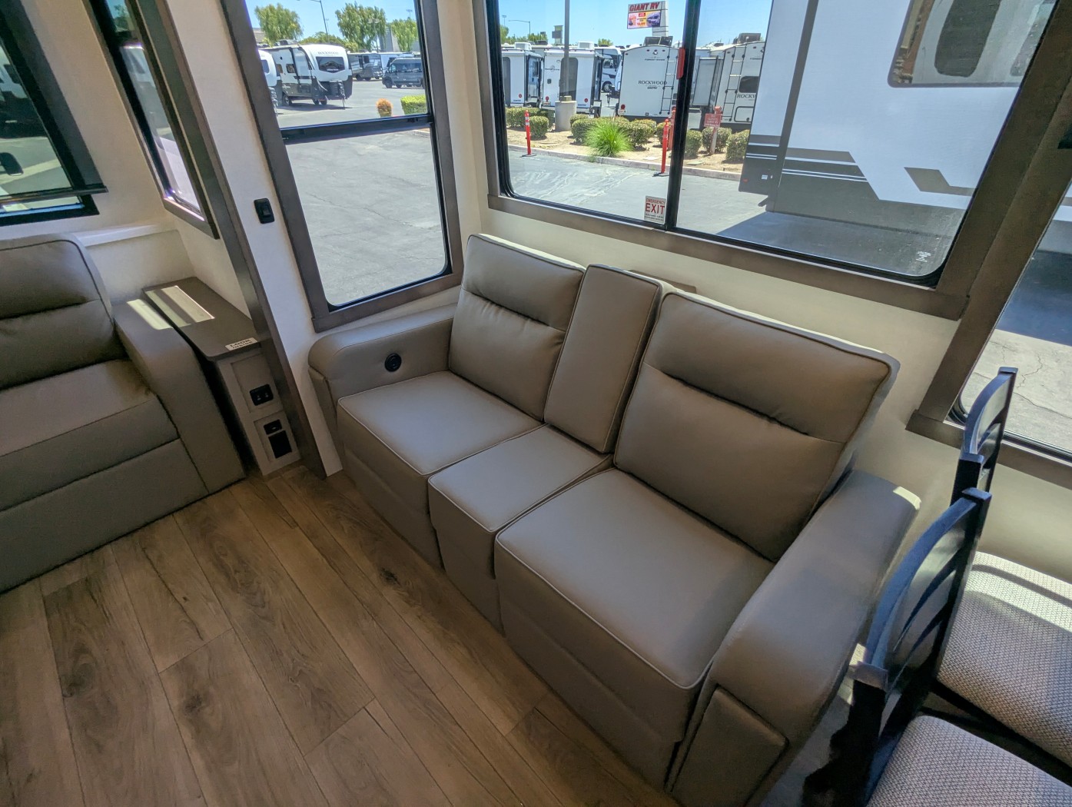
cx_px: 536
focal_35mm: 16
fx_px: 496
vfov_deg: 78.2
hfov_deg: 94.4
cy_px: 404
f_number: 2.2
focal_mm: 2.35
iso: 50
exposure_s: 1/183
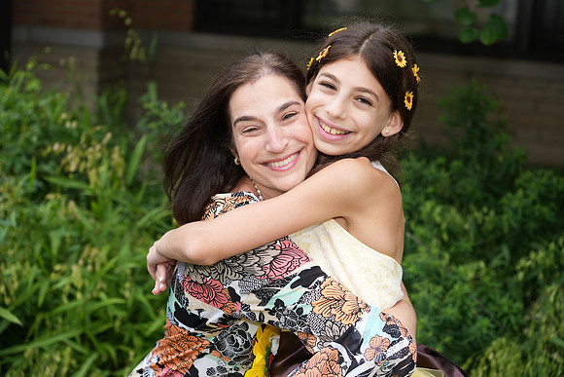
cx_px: 282
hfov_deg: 27.3
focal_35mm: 74
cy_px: 188
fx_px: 1160
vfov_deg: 18.4
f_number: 4
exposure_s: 1/250
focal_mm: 74
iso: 200
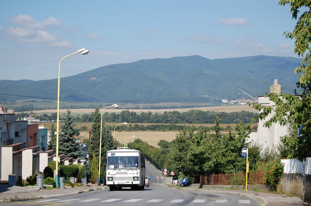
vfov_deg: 16.5
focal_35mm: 82
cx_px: 156
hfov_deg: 24.6
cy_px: 103
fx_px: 712
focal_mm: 55
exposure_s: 1/1000
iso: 250
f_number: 5.6
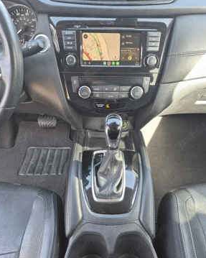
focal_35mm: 25
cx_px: 104
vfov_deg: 68.0
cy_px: 138
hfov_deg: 56.8
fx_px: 191
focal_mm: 5.4
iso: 50
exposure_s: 1/100
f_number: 1.8
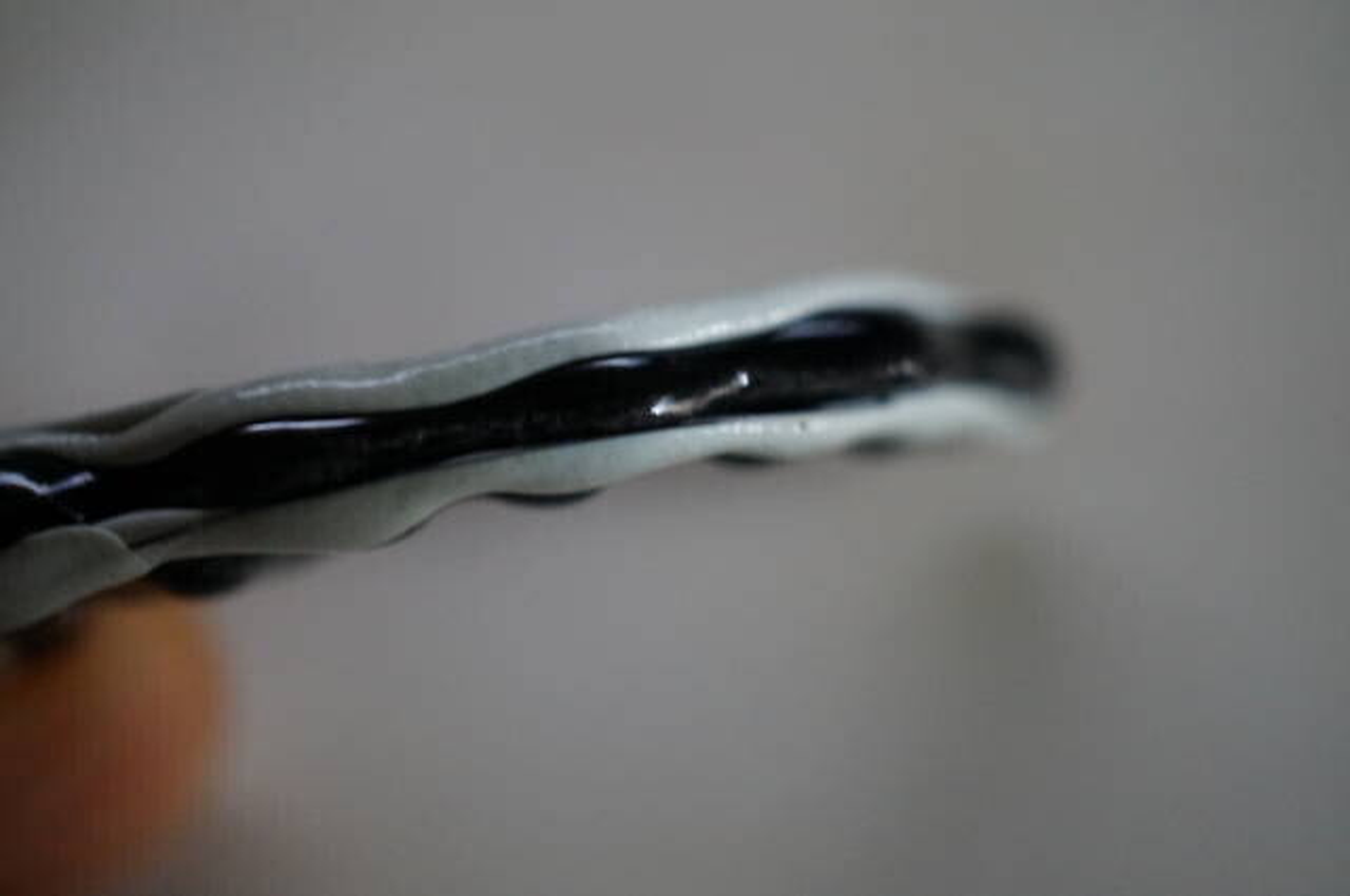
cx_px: 675
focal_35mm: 45
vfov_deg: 29.8
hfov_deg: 43.7
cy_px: 448
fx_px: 1685
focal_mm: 30
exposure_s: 1/60
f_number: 4
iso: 2500
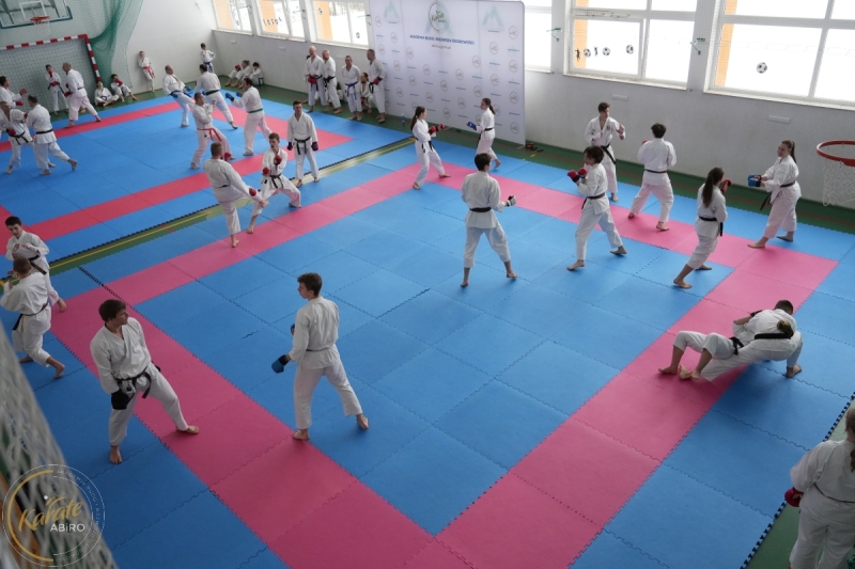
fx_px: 641
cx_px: 428
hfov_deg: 67.4
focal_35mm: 27
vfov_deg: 47.9
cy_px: 284
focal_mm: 27
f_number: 4
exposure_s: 1/400
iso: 3200
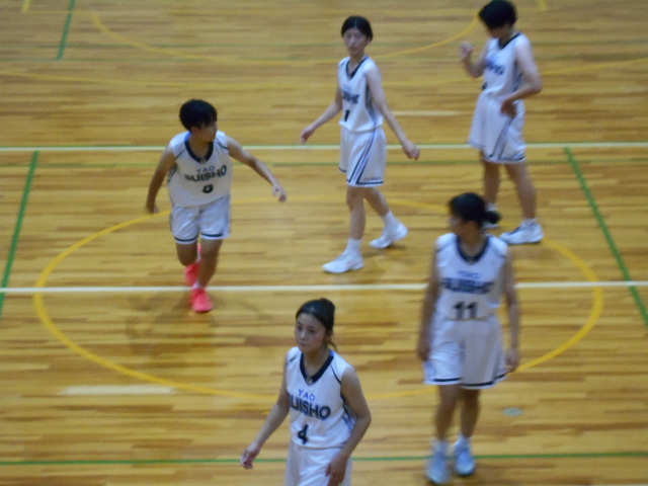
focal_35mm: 130
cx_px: 324
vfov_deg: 11.4
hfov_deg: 15.2
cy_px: 243
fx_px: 2434
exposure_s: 1/30
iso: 800
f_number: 6.5
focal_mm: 23
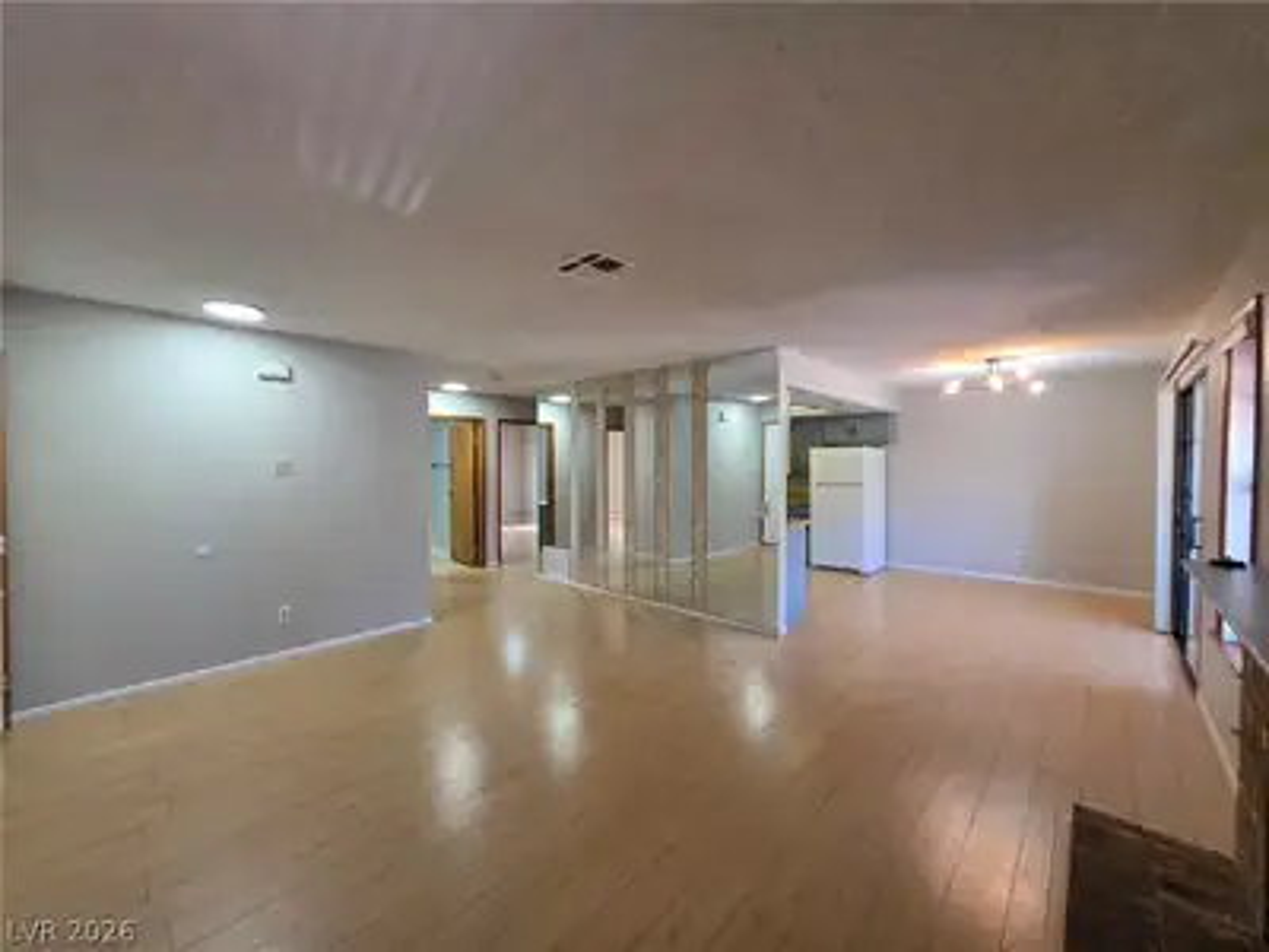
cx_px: 634
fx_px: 477
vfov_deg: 89.9
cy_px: 476
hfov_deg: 106.2
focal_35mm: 13
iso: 160
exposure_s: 1/120
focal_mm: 2.2
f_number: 1.9
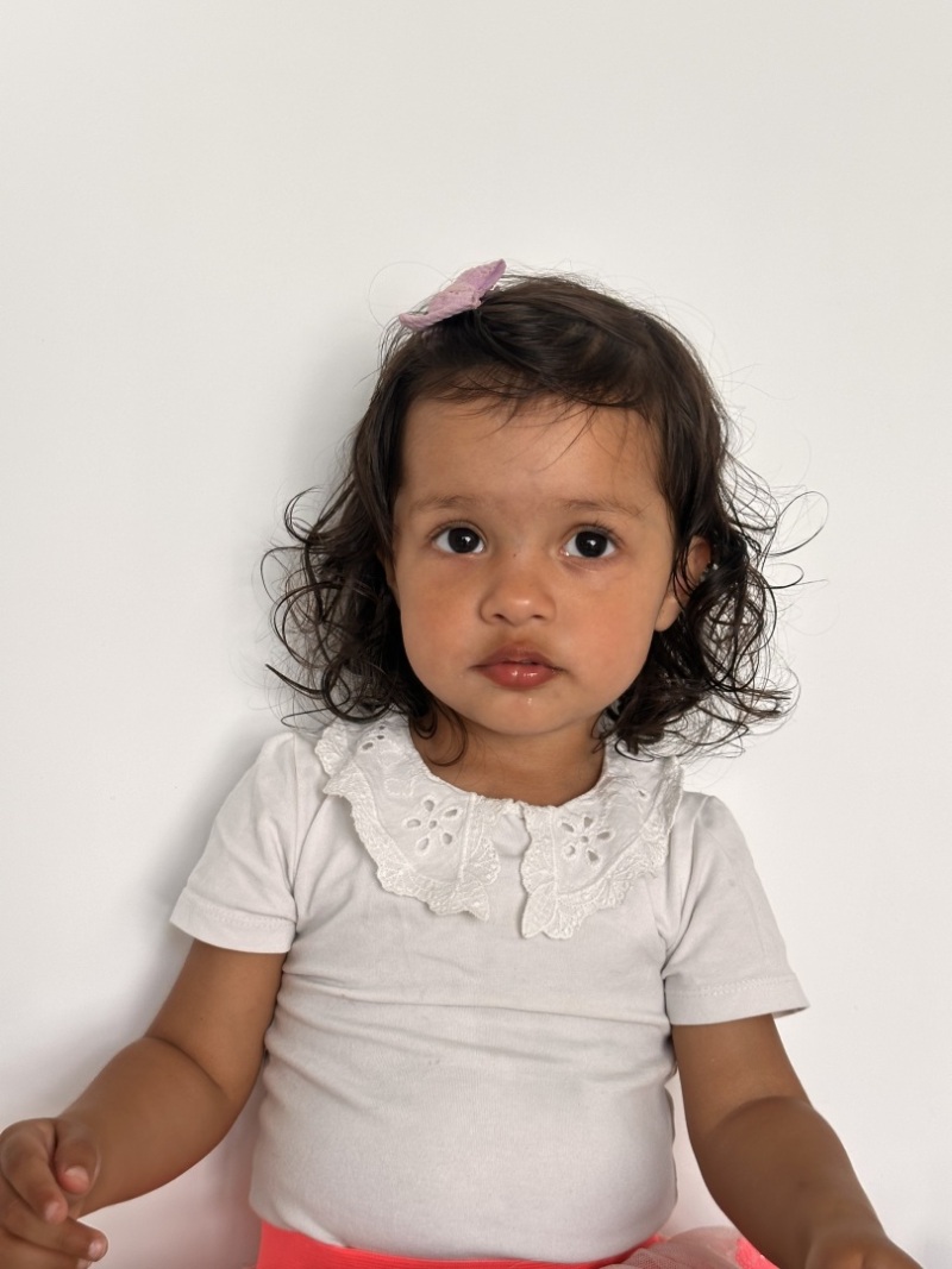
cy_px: 634
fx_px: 1760
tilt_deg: +2.7
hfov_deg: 30.3
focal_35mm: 48
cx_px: 476
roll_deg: -2.9
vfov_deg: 39.7
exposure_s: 1/121
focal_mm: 6.86
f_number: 1.78
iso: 80
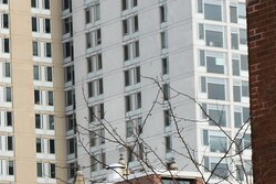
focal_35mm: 234
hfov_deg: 8.4
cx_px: -265
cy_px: 422
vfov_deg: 5.7
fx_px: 1795
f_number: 8
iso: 100
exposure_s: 1/250
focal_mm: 26
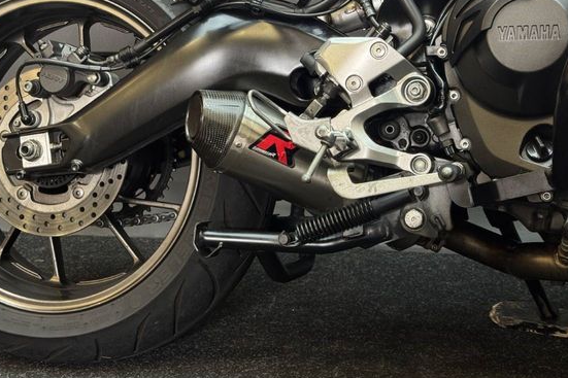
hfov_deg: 34.5
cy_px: 141
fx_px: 915
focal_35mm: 58
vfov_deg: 23.3
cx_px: 281
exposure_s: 1/50
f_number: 1.78
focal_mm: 6.76
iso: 160
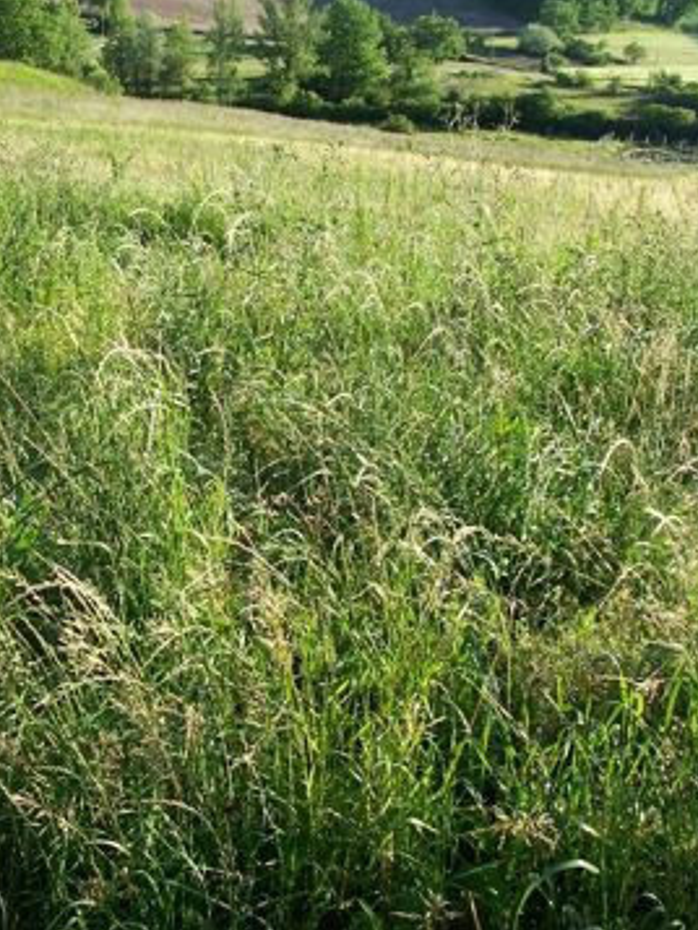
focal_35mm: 47
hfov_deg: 30.6
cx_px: 224
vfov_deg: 40.4
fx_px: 1263
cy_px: 464
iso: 80
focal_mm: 6
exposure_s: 1/500
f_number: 2.8
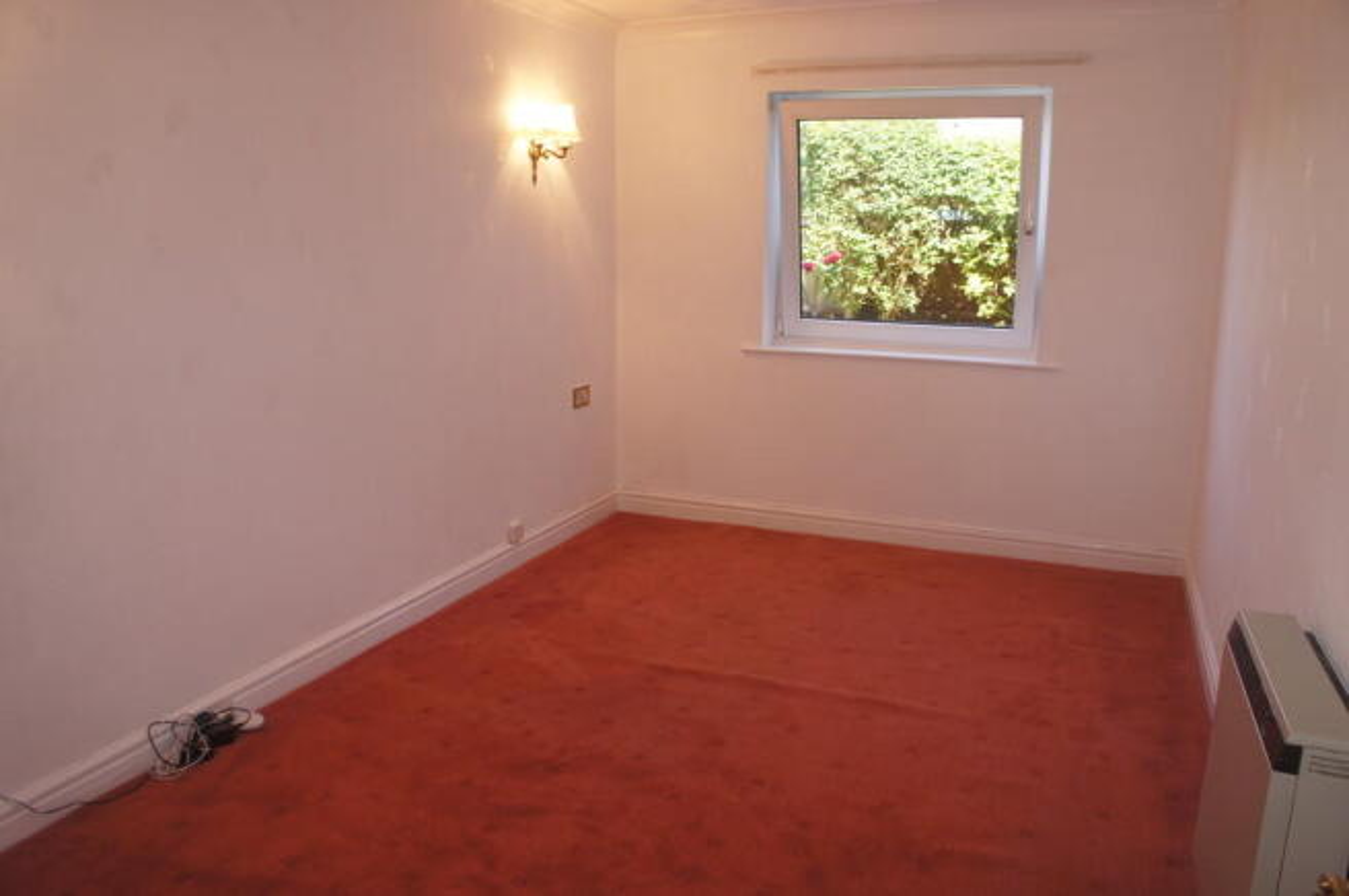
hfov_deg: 67.4
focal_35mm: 27
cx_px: 674
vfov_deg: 47.8
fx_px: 1011
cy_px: 448
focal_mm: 18
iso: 200
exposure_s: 1/80
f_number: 4.5
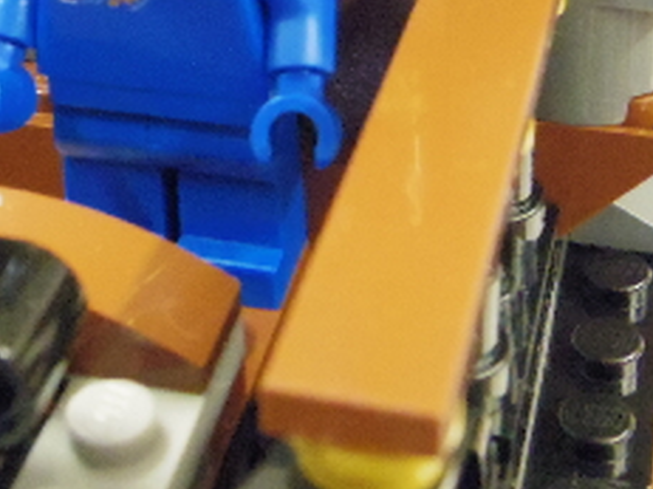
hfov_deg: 21.4
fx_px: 1716
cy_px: -79
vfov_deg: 15.7
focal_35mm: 91
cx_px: 206
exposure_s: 1/60
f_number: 4.5
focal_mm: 6.4
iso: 3200
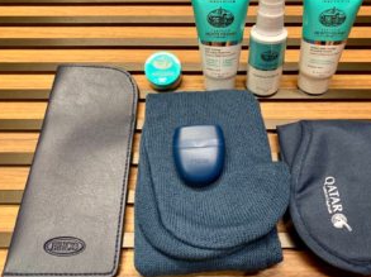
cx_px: 211
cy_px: 123
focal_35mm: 32
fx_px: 343
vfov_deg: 44.0
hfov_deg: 56.7
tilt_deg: -57.0
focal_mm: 4.25
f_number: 1.8
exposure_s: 1/41
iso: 400
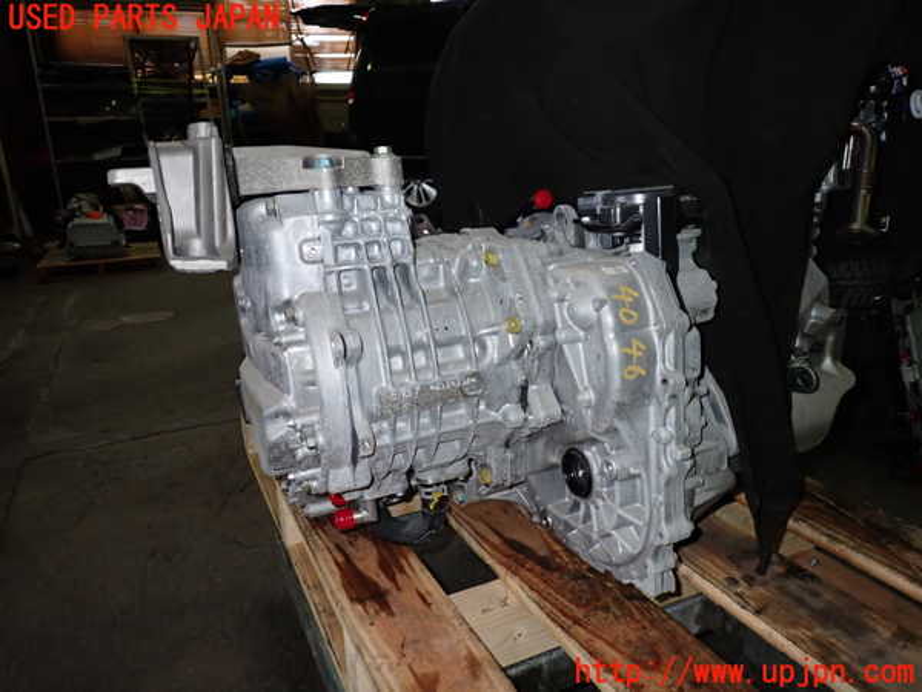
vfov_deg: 54.9
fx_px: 666
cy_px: 346
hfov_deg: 69.4
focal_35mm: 25
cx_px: 461
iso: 250
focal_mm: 4.5
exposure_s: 1/30
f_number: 5.6
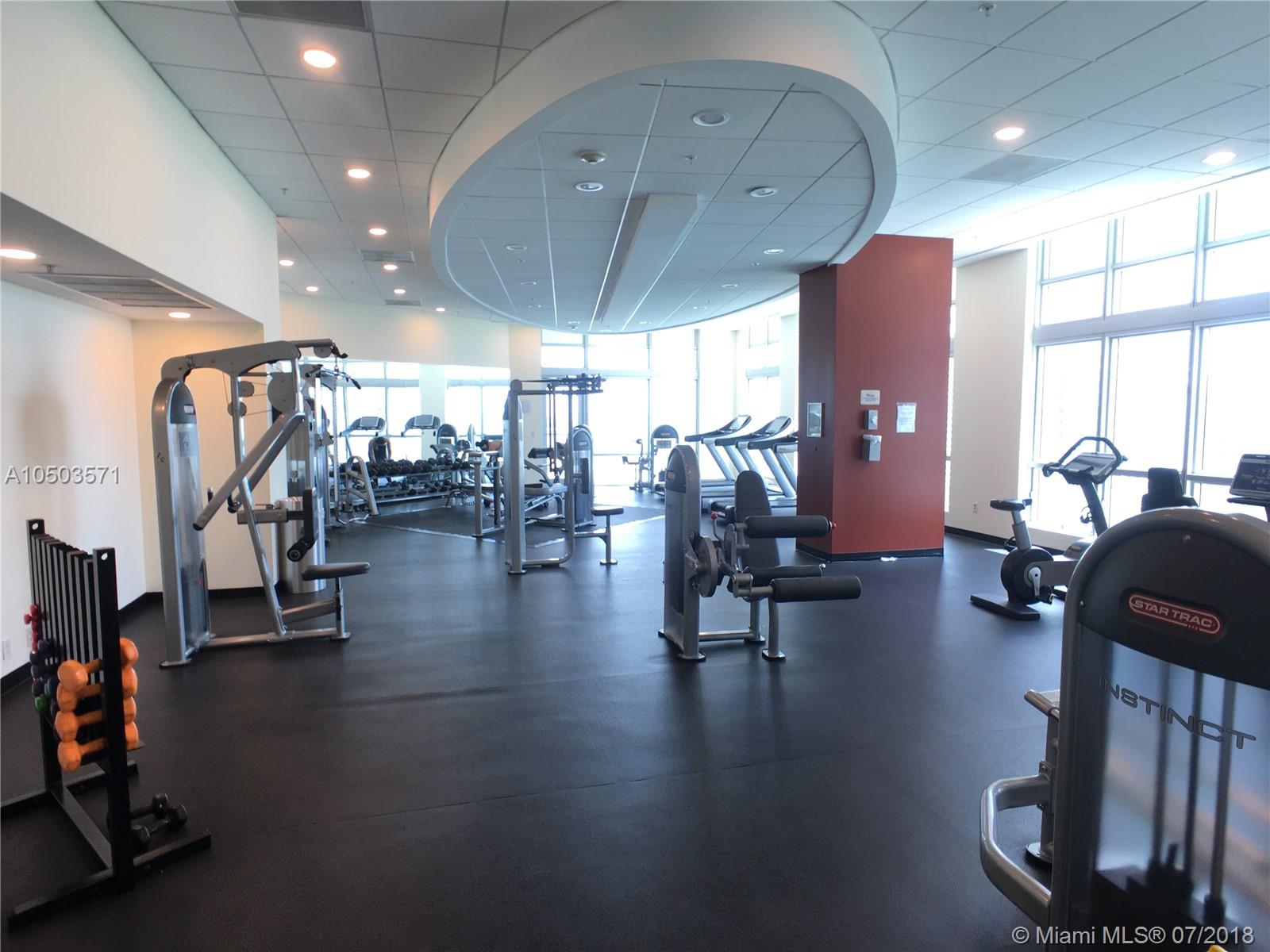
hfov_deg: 61.7
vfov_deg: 48.2
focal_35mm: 29
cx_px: 635
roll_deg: +0.2
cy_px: 476
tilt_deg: -4.2
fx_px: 1064
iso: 32
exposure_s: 1/60
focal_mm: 4.15
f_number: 2.2
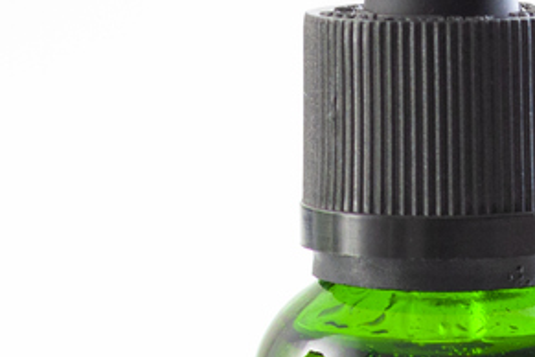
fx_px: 4621
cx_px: 637
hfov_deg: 6.6
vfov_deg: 4.4
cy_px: 483
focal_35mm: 311
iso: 100
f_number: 9
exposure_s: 1/125
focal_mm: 48
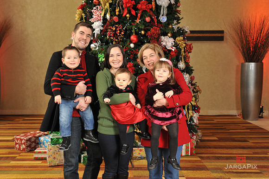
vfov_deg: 33.4
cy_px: 90
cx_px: 134
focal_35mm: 40
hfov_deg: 48.5
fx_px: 299
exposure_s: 1/100
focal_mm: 40
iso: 1600
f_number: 6.3
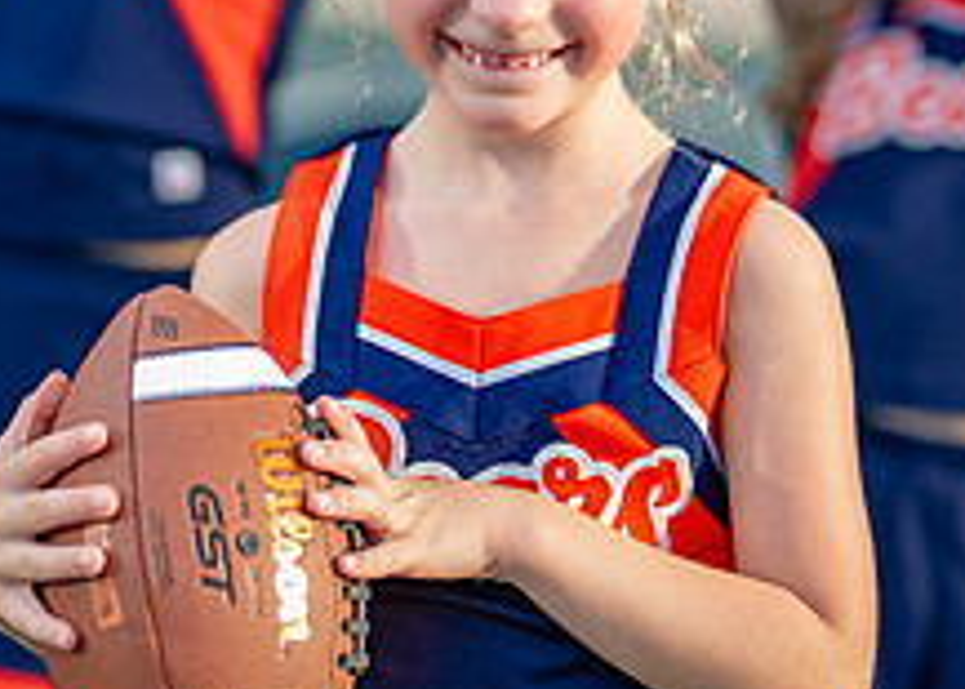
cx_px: 442
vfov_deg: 9.8
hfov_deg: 13.8
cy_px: 181
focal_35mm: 146
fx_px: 4001
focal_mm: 50
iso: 160
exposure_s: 1/2500
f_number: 1.4
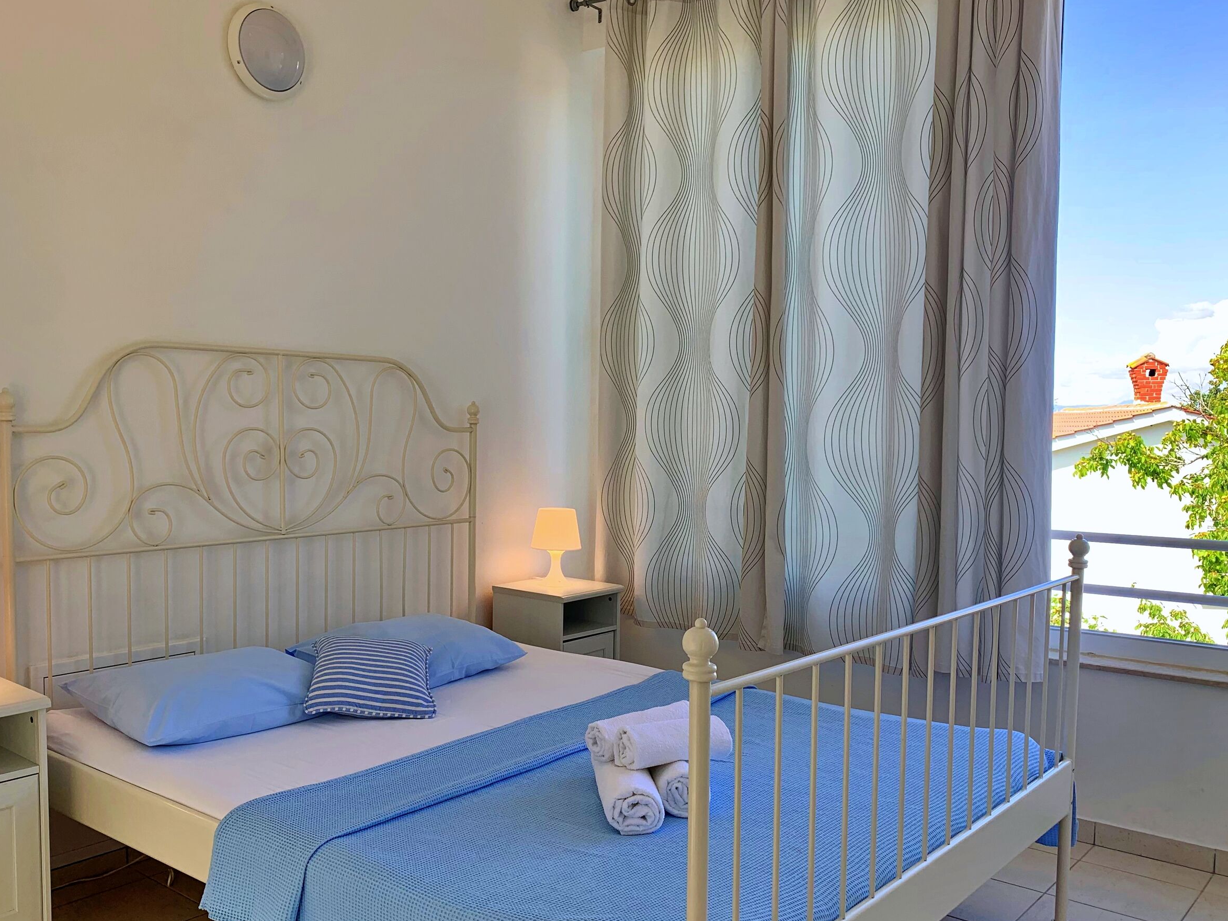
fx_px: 1100
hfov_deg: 58.2
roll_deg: -1.3
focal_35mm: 31
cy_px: 505
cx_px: 545
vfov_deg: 45.4
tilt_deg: -3.9
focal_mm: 4.25
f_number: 1.8
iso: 25
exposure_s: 1/217
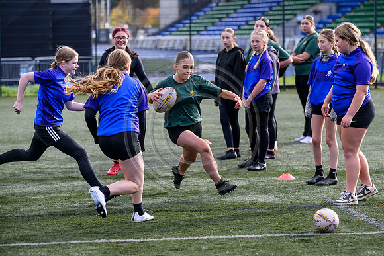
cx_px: 192
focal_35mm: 145
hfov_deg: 14.2
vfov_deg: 9.5
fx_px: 1547
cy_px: 128
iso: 1600
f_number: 4.5
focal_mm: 145
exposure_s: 1/1600
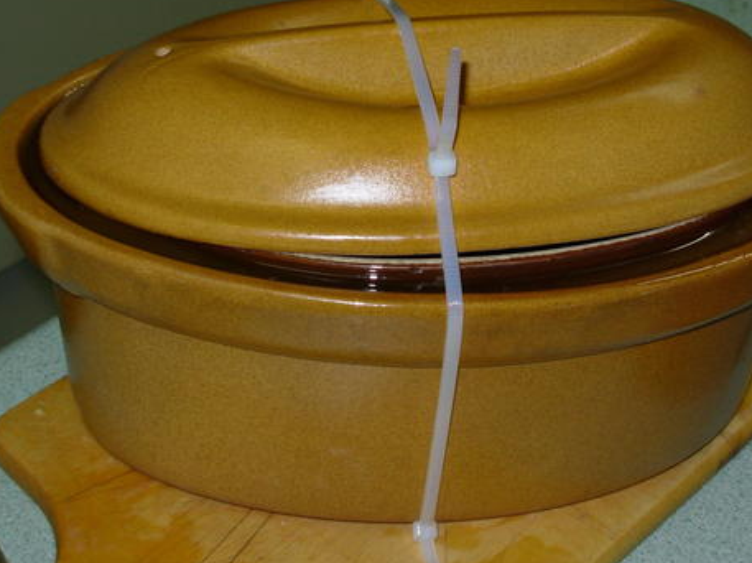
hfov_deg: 21.3
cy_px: 201
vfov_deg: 16.0
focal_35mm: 92
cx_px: 380
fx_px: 1997
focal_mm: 11.5
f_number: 3.5
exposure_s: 1/45.3
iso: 50
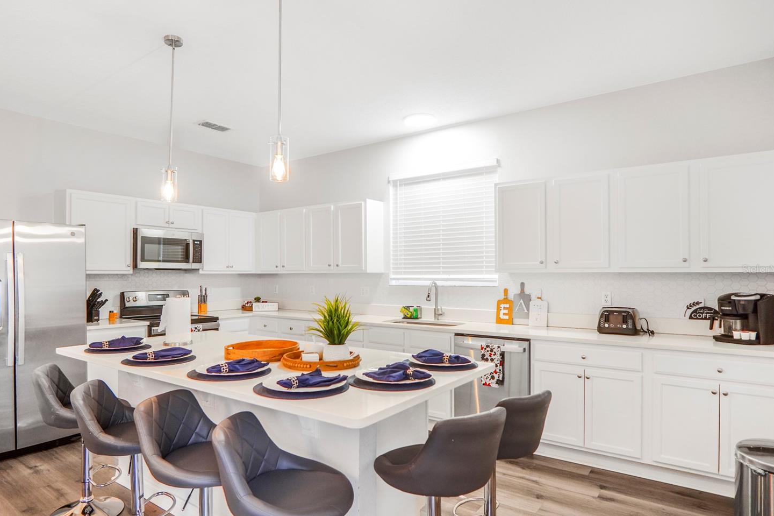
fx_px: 430
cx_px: 360
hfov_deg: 83.9
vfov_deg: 61.9
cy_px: 269
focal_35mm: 20
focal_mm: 12
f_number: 3.2
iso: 400
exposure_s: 1/80
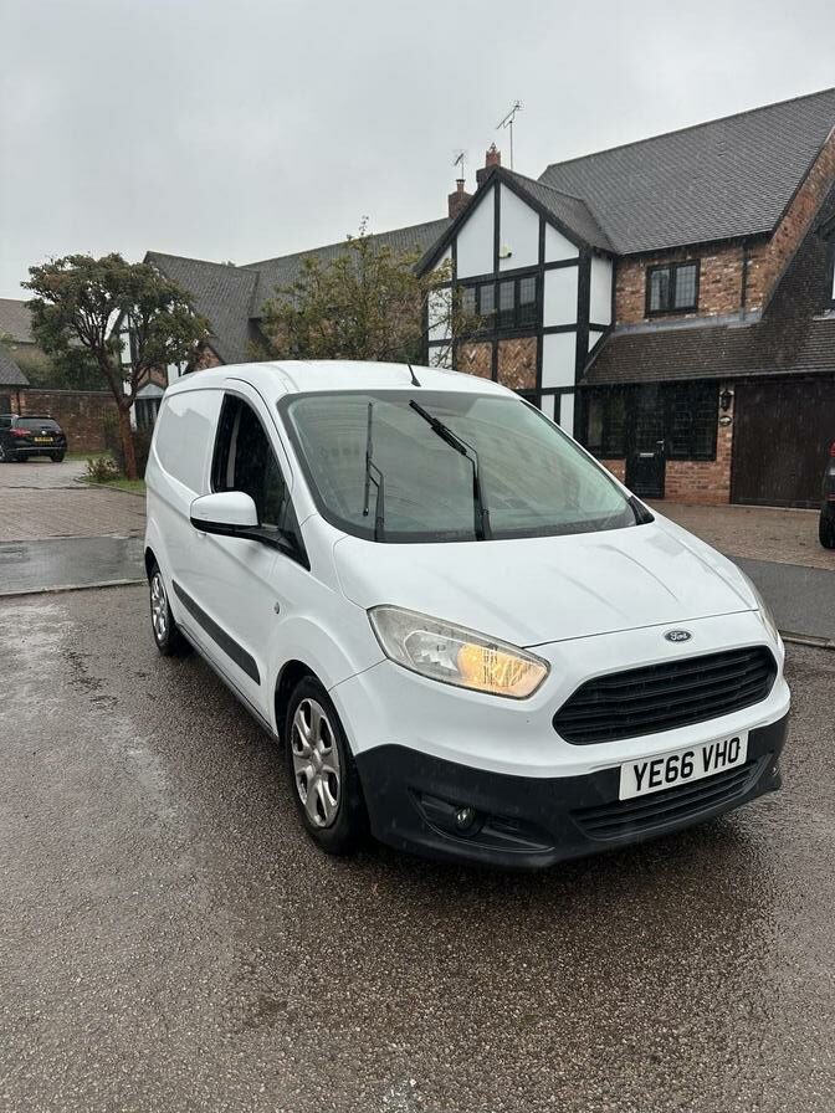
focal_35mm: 24
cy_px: 556
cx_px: 418
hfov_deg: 56.8
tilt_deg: -8.0
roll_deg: +1.0
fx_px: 772
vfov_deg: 71.6
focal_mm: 6.86
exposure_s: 1/496
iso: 80
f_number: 1.78
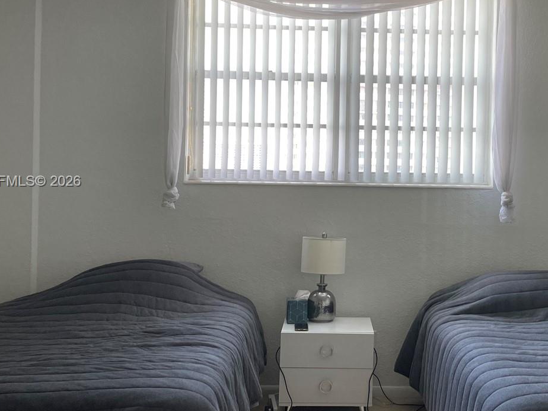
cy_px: 182
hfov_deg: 41.5
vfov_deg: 32.2
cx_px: 371
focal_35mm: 45
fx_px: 712
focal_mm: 4.2
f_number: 1.6
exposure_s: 1/120
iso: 80
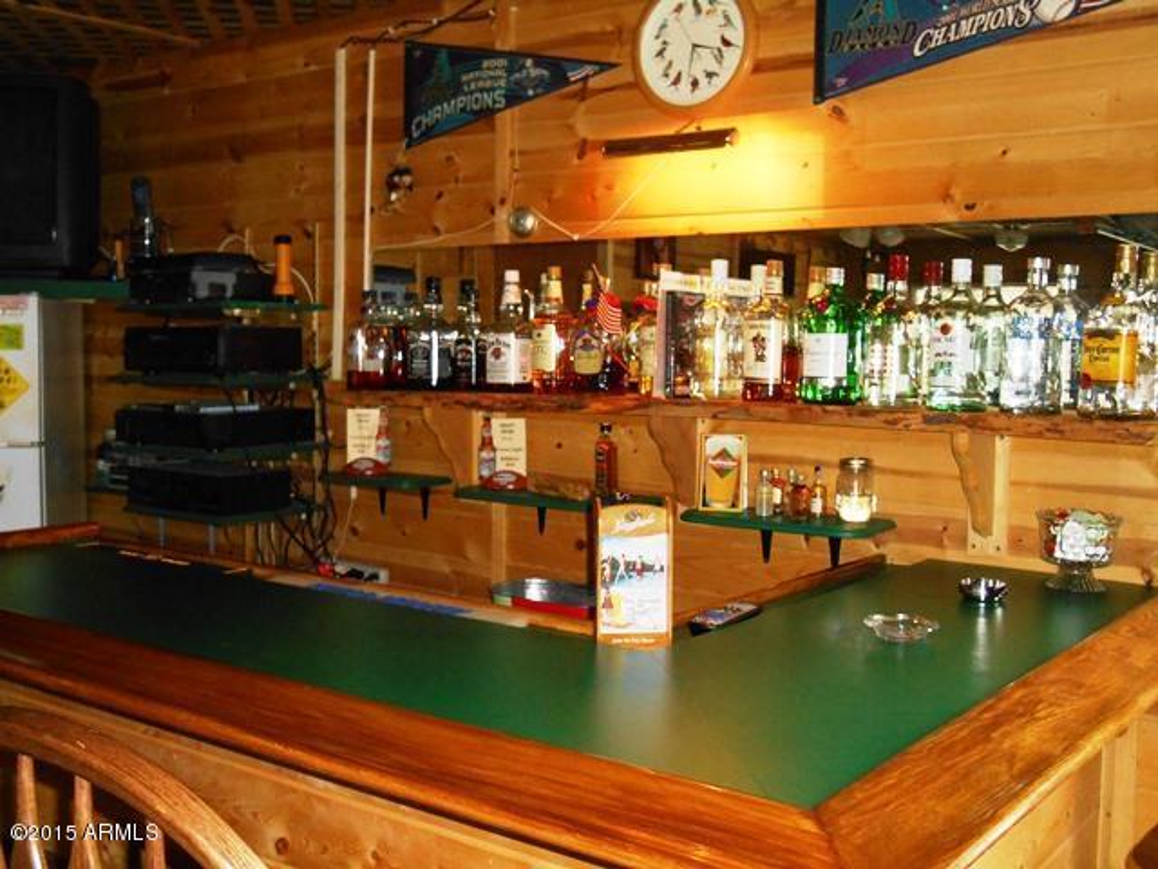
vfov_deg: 35.1
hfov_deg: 45.8
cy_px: 434
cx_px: 579
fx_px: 1372
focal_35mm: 41
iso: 400
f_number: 3.9
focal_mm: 7.2
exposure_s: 1/30
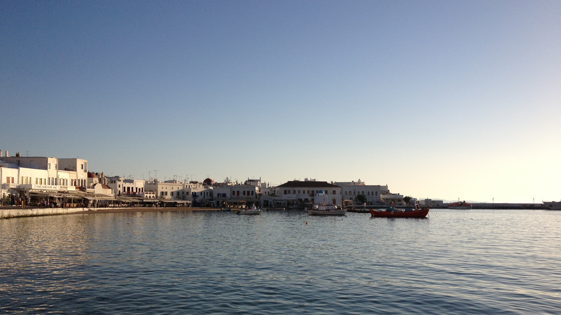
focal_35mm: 39
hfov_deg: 51.6
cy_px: 197
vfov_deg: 30.3
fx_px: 580
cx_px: 275
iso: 50
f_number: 2.4
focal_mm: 4.28
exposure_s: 1/2632
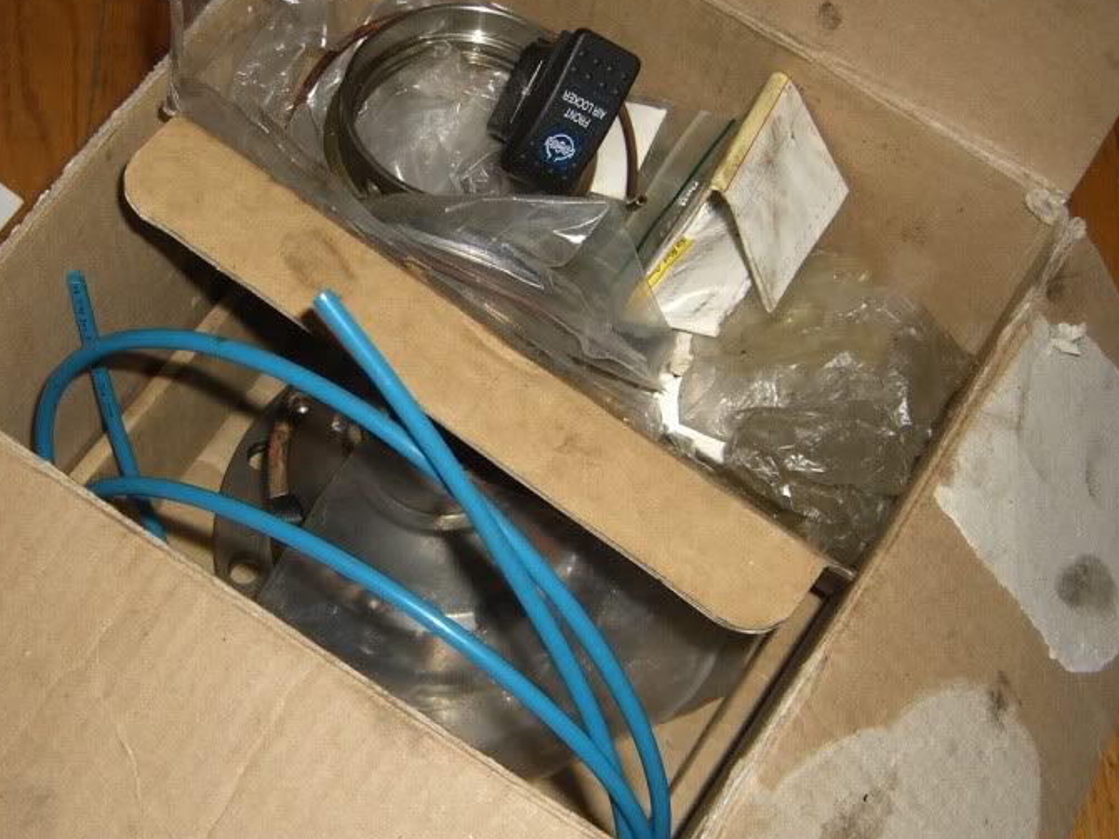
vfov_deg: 25.2
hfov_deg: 33.0
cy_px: 484
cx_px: 380
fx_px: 1875
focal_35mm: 58
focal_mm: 7.9
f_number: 2.8
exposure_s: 1/60
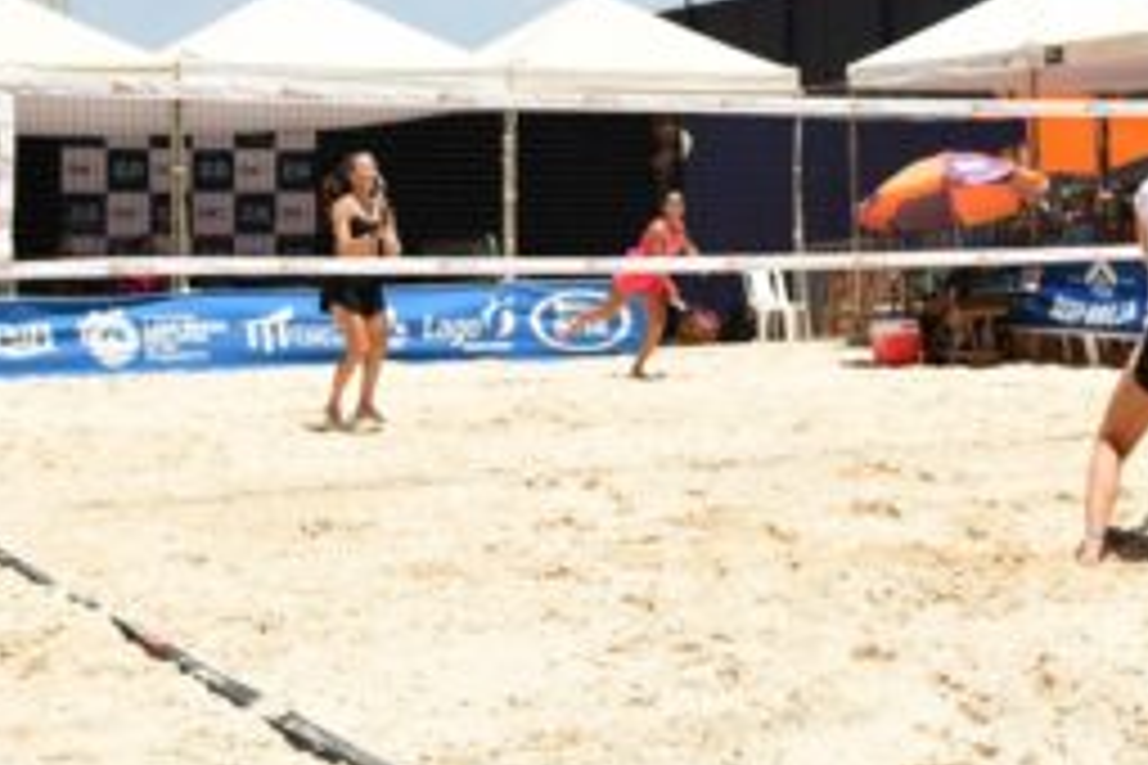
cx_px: 833
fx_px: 2360
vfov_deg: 18.3
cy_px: 194
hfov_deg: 27.0
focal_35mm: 74
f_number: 3.5
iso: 250
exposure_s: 1/2500
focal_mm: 28
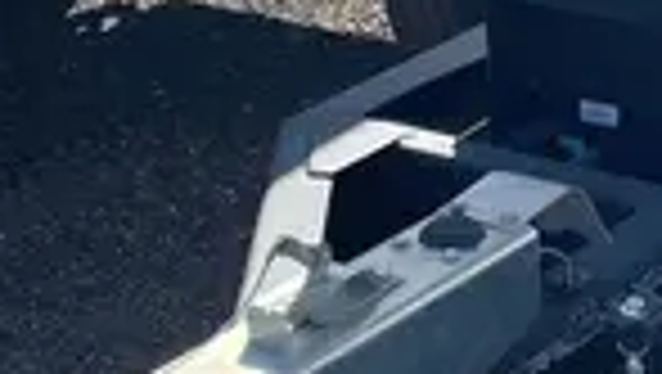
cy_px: -196
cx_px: 811
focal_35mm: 141
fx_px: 2477
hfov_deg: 14.7
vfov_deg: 8.4
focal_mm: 4.2
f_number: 1.6
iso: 32
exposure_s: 1/3401
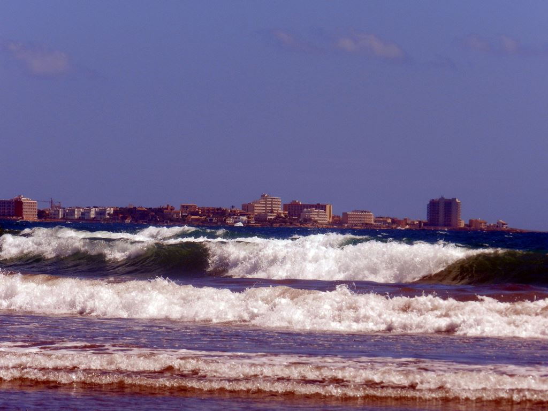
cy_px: 206
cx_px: 274
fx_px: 4528
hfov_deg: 6.9
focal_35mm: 286
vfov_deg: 5.2
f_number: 6.3
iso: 160
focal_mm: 50.8
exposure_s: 1/800
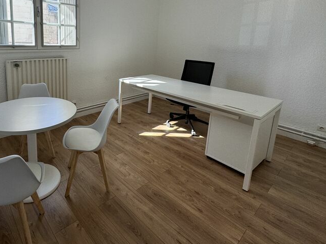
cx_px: 104
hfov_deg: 76.0
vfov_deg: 61.3
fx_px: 198
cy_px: 74
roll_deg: -1.5
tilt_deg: -10.4
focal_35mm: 21
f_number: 2.2
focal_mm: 2.22
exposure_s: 1/99
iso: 100
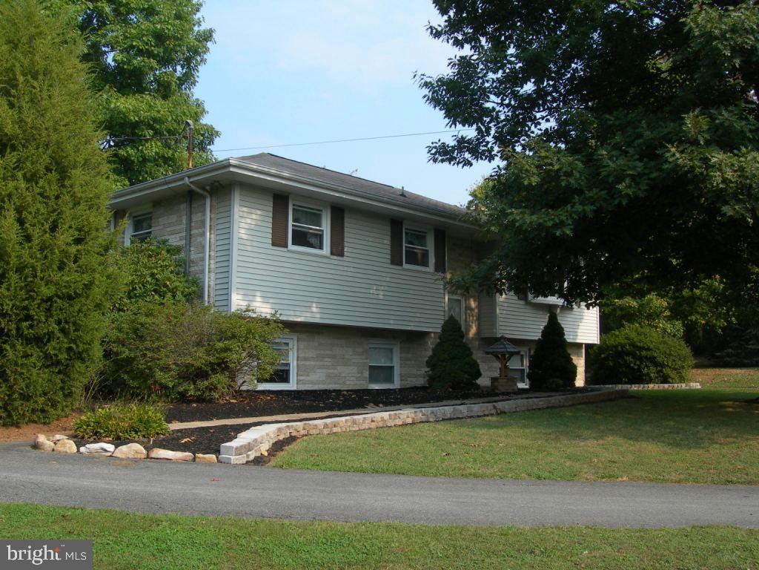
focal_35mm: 38
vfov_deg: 37.7
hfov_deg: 49.0
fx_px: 833
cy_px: 285
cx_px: 380
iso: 50
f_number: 4.8
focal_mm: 7.8
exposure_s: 1/278
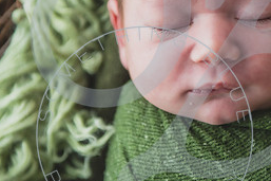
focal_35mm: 158
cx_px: 197
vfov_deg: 8.7
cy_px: 46
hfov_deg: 13.0
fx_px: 1189
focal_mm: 70
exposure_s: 1/125
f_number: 2.8
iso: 250
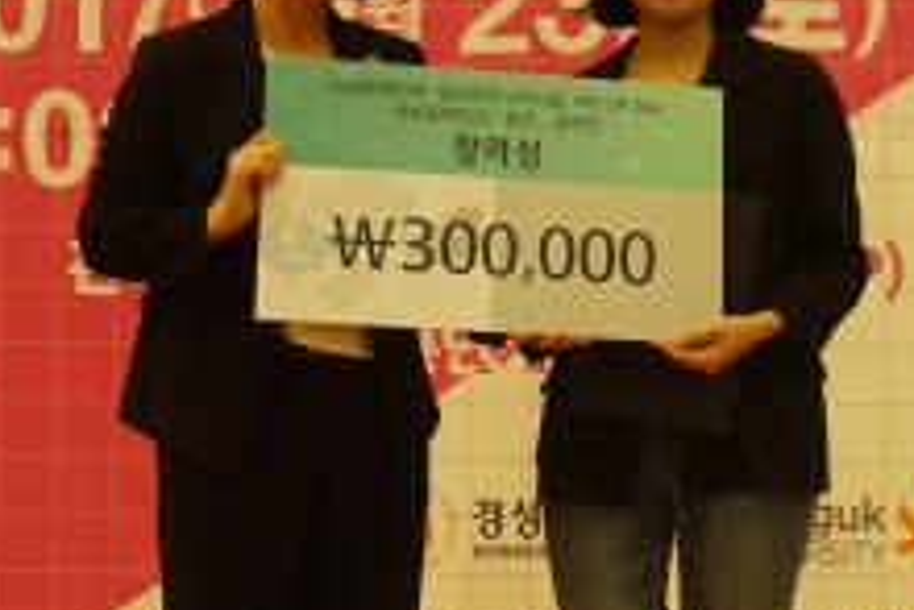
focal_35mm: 102
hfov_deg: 19.9
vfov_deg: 13.4
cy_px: 373
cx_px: 424
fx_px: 2601
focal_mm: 25
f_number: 4.5
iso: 1000
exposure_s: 1/60
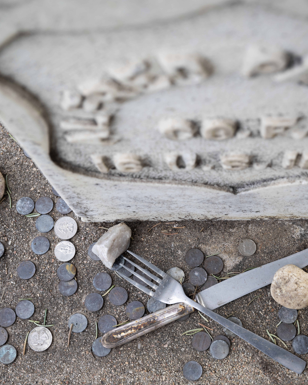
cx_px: 226
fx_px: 741
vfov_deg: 29.1
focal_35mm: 65
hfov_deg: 23.3
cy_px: 192
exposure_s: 1/125
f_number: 5.6
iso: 100
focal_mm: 46
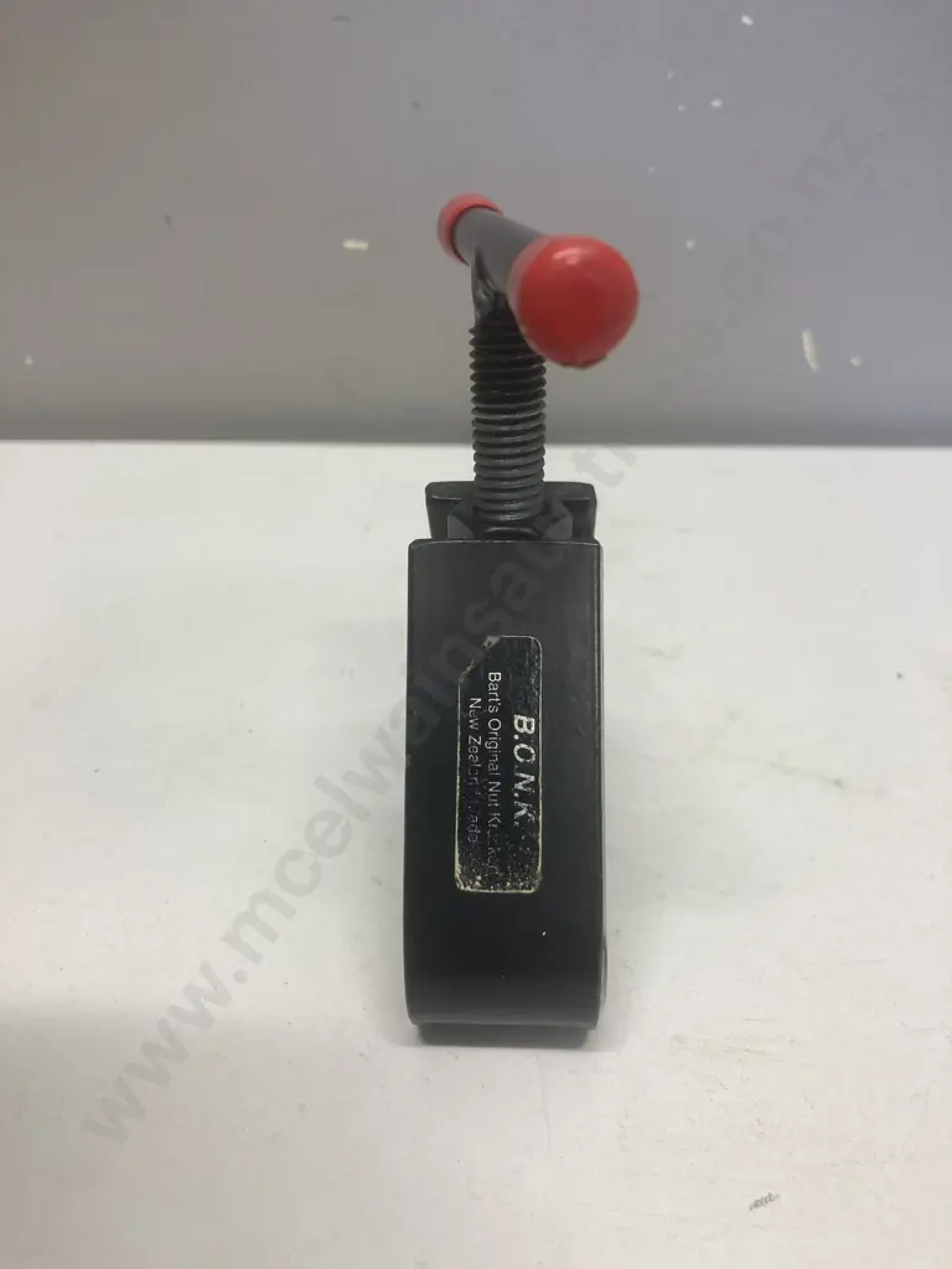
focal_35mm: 28
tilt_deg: -26.9
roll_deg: -1.2
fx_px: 1027
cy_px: 634
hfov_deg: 49.7
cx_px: 476
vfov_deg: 63.4
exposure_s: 1/100
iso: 80
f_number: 1.8
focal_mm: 3.99
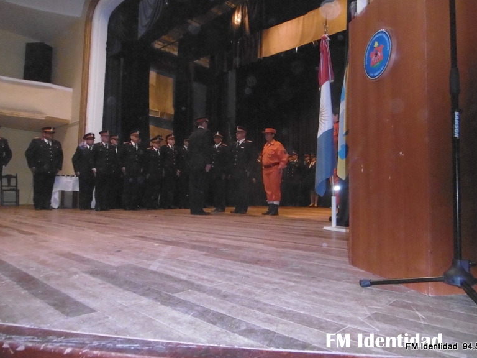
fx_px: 344
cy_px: 175
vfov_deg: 54.9
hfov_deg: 69.4
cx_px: 244
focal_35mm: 25
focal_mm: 4.3
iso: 800
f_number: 3.1
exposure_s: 1/100
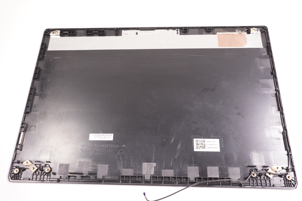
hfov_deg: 62.0
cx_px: 151
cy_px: 100
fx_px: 251
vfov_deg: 43.5
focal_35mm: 30
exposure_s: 1/80
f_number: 5.6
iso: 400
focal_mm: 20
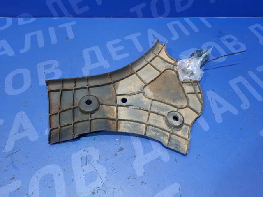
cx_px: 132
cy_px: 98
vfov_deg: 54.9
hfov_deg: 69.4
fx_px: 190
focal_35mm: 25
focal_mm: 4.6
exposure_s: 1/33
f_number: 2
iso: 320
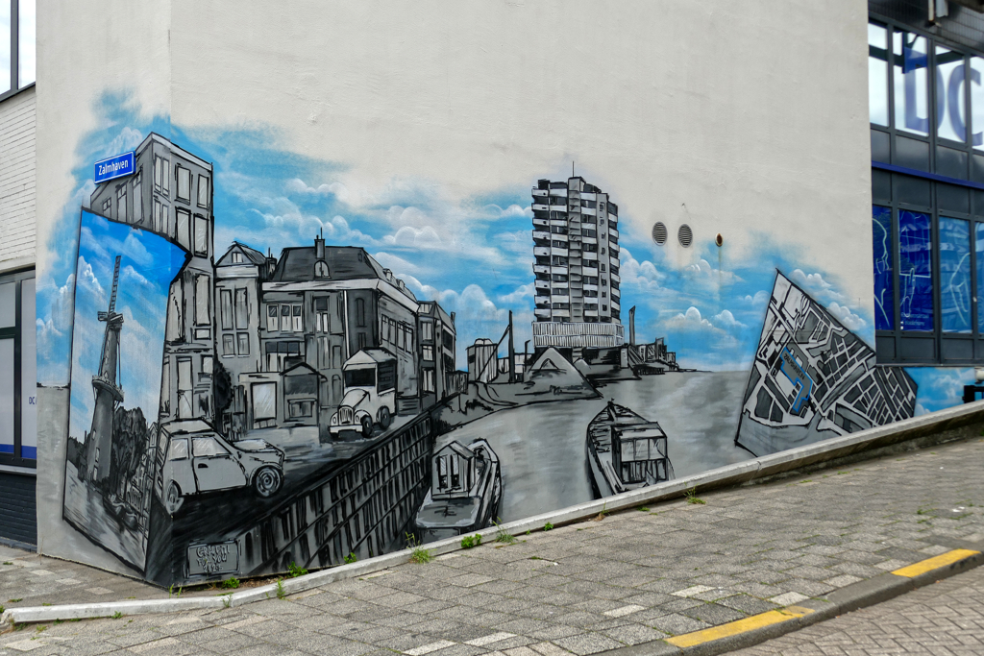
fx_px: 1230
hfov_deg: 43.6
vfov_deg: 29.9
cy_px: 328
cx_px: 492
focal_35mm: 45
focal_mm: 16.2
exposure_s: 1/800
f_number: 3.2
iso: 125
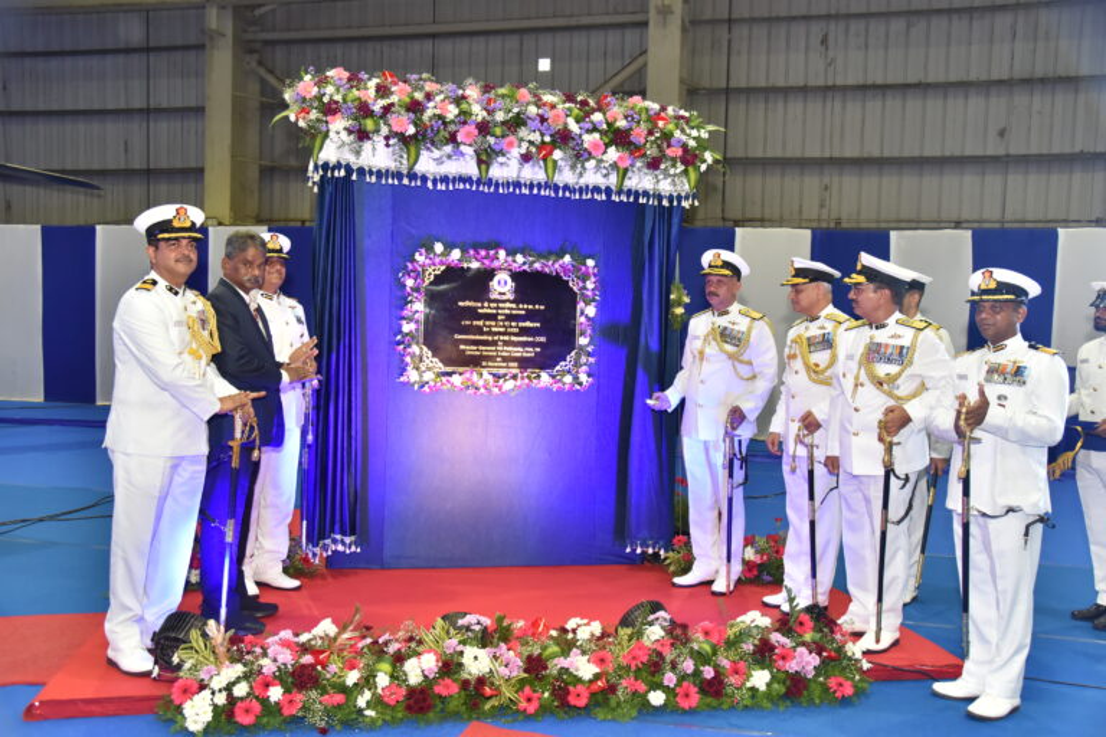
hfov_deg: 60.3
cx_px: 553
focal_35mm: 31
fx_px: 952
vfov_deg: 42.3
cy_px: 368
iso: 1600
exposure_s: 1/160
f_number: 4.5
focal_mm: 31
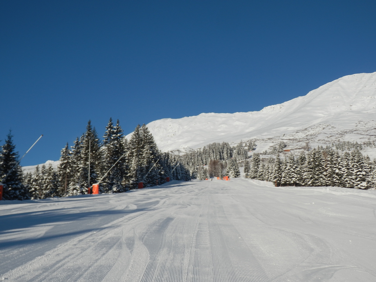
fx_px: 489
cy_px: 141
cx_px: 188
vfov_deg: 32.2
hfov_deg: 42.1
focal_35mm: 45
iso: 80
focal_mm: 8
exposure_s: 1/160
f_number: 10.8
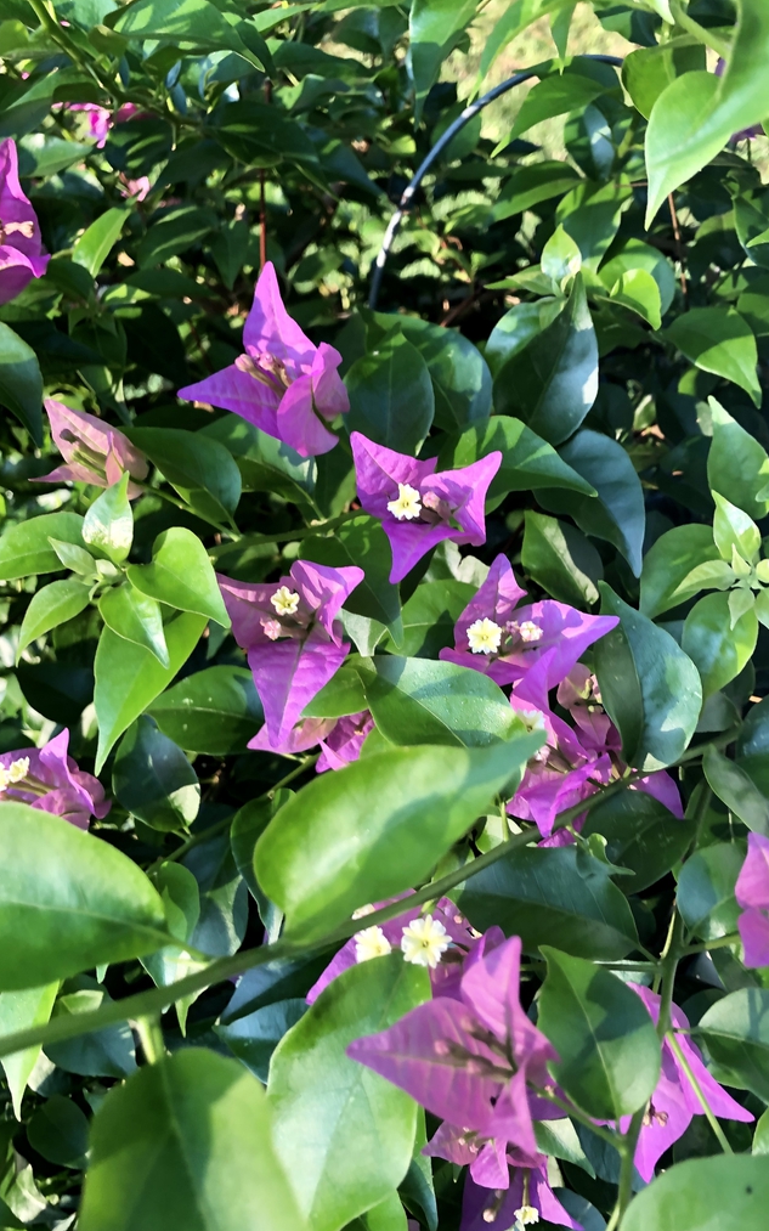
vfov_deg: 62.9
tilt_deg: -43.2
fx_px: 1006
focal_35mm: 30
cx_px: 386
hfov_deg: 41.8
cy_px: 621
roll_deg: -4.5
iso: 50
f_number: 1.8
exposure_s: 1/120
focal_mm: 3.99
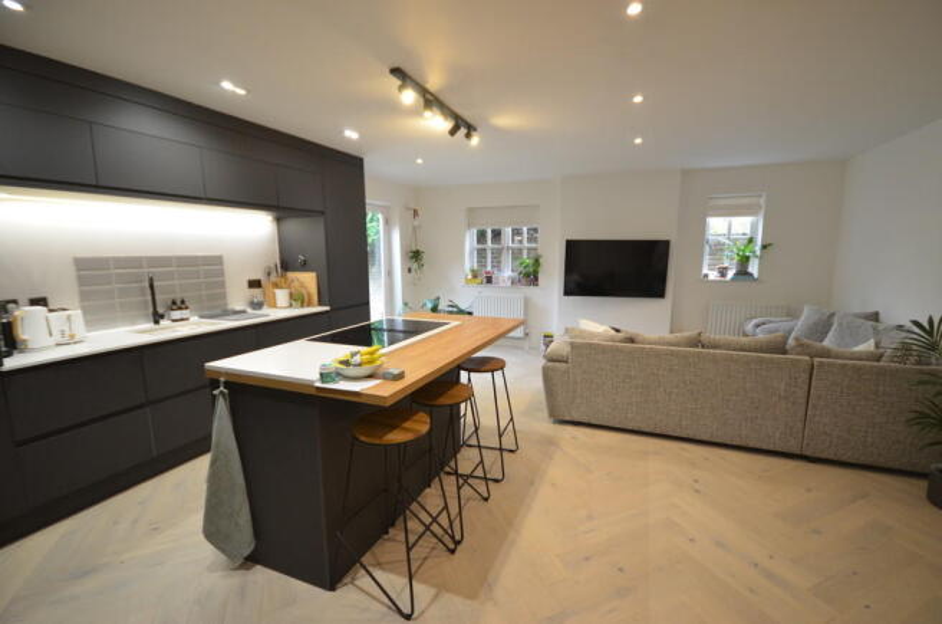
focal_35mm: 15
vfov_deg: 77.0
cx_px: 471
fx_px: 392
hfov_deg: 100.5
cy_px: 312
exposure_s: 1/60
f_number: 4
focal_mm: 10
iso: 800
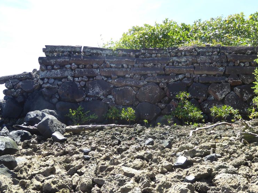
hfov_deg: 38.2
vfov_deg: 29.1
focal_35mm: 50
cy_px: 97
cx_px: 133
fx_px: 373
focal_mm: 7.8
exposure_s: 1/250
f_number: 3.9
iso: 125
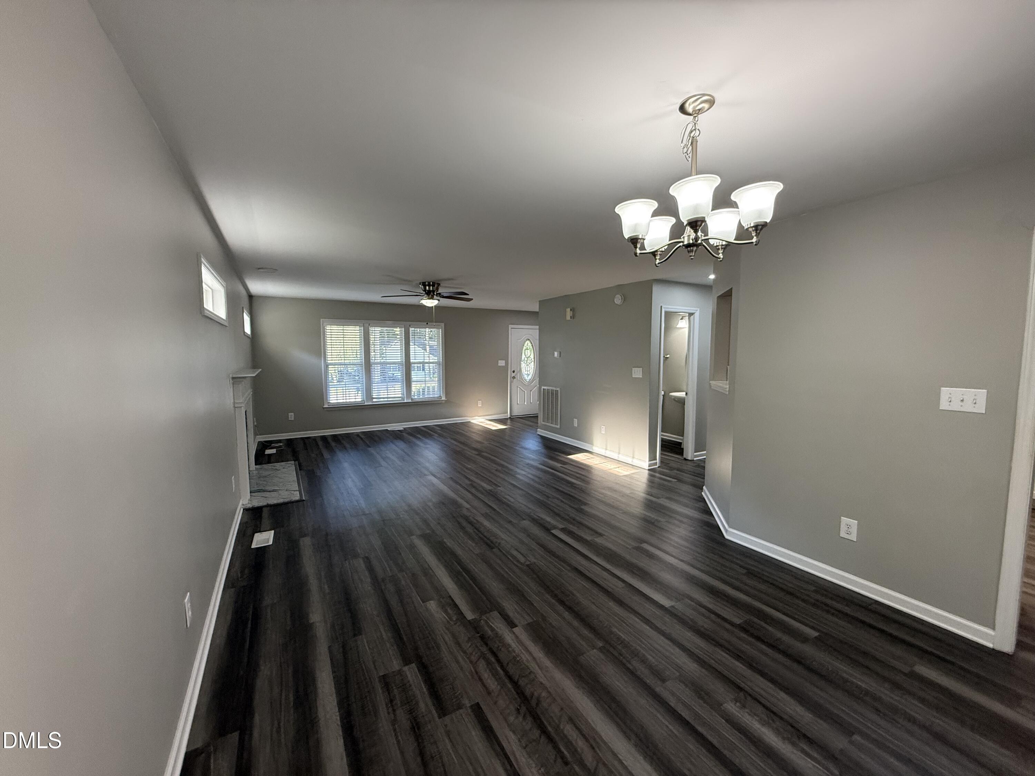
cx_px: 518
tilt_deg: -4.8
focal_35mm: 14
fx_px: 419
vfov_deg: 85.7
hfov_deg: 102.1
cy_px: 388
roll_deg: -0.1
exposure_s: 1/120
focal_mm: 2.22
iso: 250
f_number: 2.2
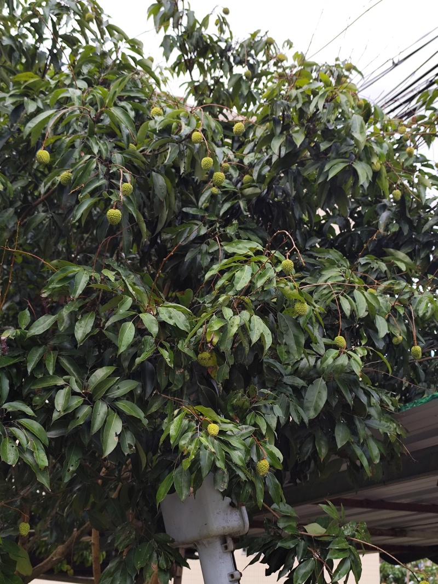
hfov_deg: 31.5
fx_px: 776
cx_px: 219
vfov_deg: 41.2
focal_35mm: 46
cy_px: 292
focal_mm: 6.19
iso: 50
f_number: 1.65
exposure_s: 1/100
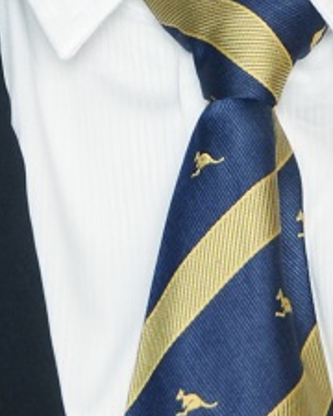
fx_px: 6603
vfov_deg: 3.6
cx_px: 250
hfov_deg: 2.9
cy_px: -27
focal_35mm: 536
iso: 200
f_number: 5.6
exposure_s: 1/125
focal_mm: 58
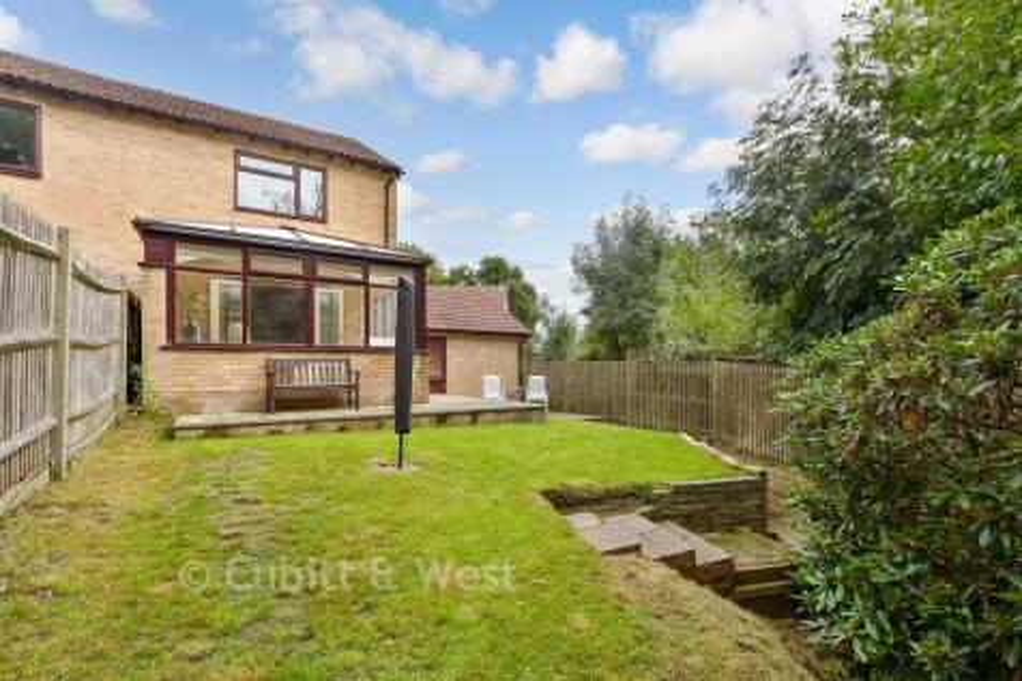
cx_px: 511
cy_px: 340
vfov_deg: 77.3
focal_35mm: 15
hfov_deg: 100.4
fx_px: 426
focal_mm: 10
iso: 160
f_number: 8
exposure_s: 1/160
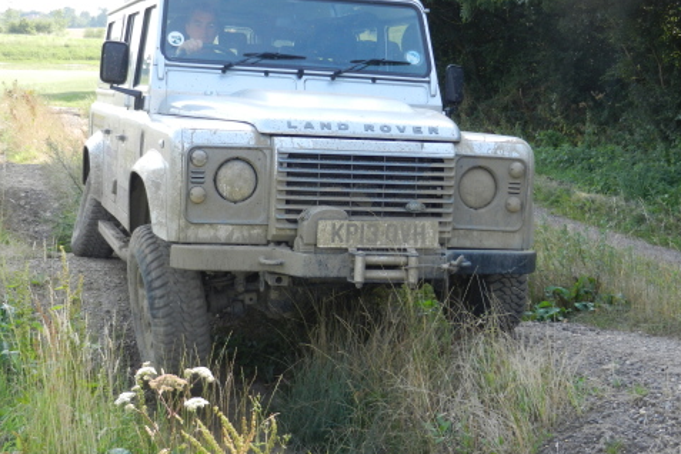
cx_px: 340
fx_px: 1267
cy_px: 208
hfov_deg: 30.1
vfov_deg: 20.3
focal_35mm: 67
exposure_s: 1/250
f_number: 4.5
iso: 220
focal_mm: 10.9
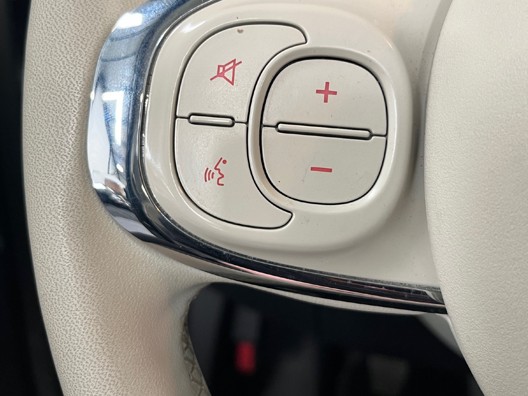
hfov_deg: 51.3
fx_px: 549
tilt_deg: -24.5
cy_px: 154
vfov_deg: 39.4
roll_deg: -1.7
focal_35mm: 36
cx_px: 274
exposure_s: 1/50
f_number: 1.6
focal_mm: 5.1
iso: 100
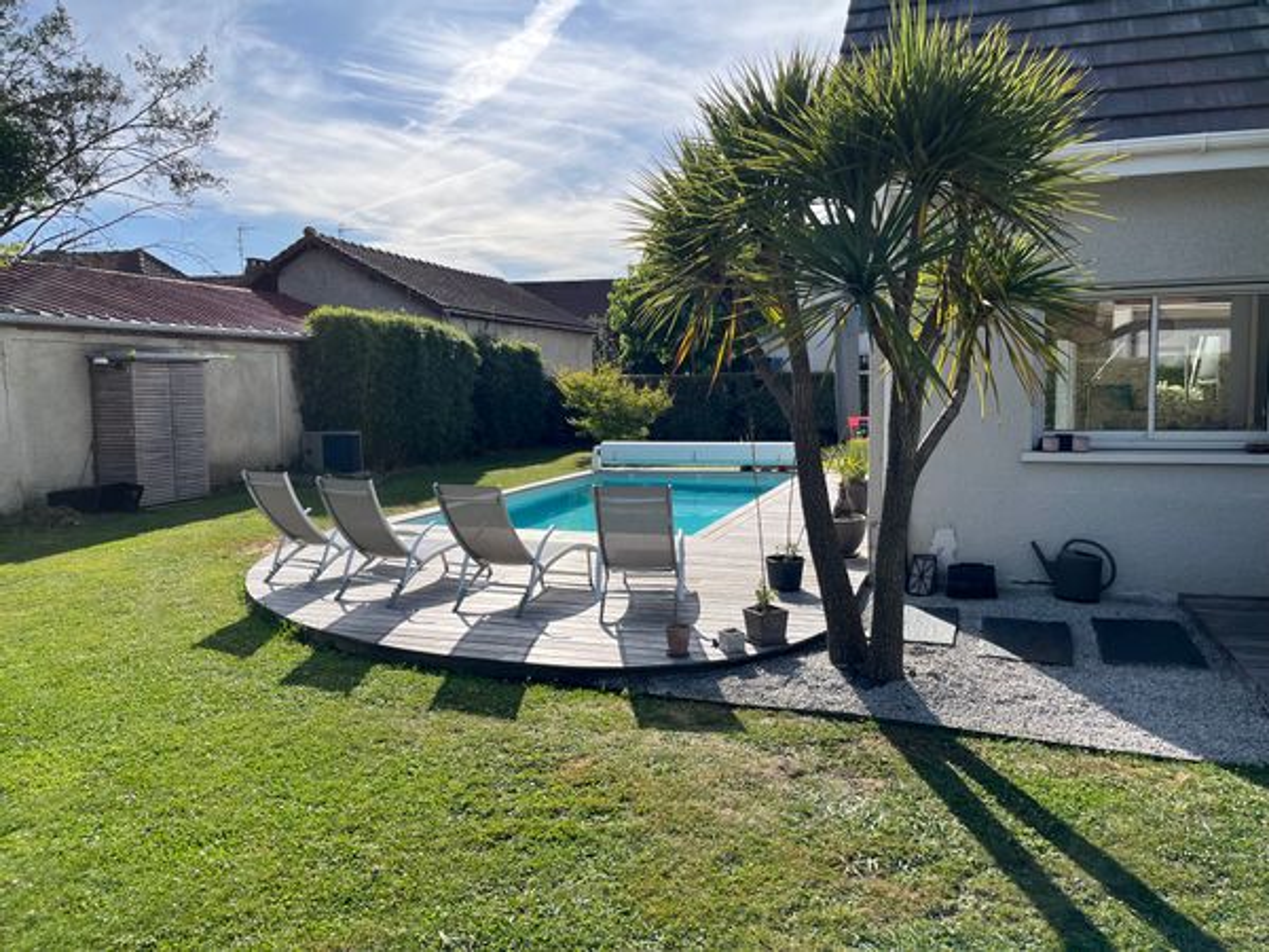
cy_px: 476
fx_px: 953
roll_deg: +0.9
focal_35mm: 26
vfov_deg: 53.1
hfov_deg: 67.3
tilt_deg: -5.4
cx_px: 634
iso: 50
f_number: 1.6
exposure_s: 1/4149
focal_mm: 5.1
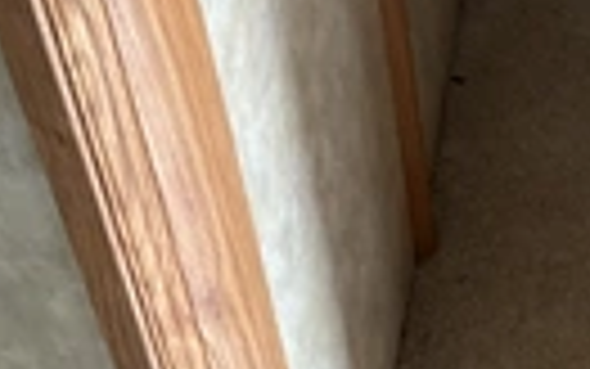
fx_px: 1512
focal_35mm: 94
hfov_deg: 20.4
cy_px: 40
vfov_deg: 13.8
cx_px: 748
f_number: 1.8
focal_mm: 3
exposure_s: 1/60
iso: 80
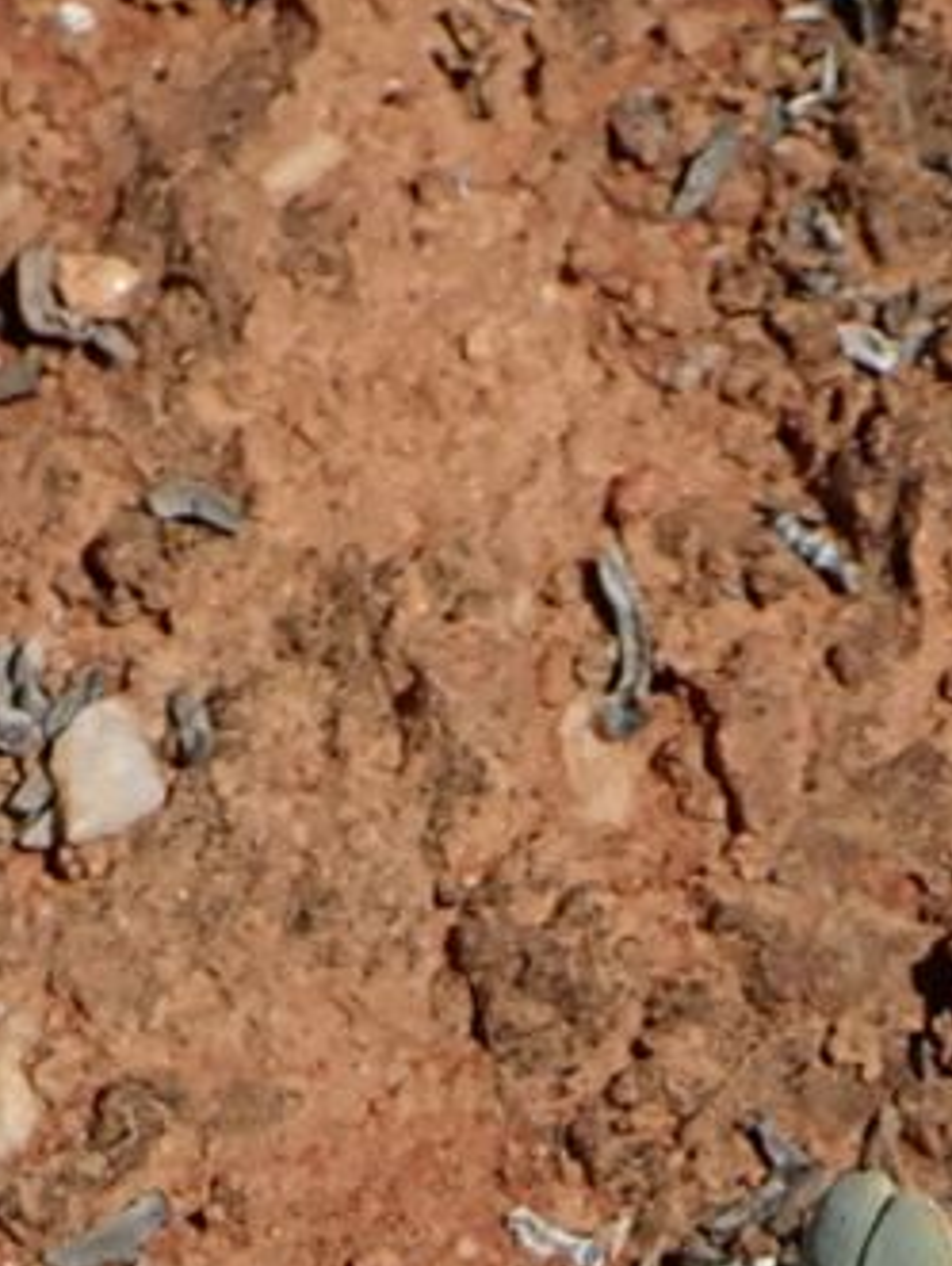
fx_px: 6624
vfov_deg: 10.0
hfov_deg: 8.2
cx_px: 646
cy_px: 2624
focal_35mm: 181
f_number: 9
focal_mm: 5.5
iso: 100
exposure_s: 1/250
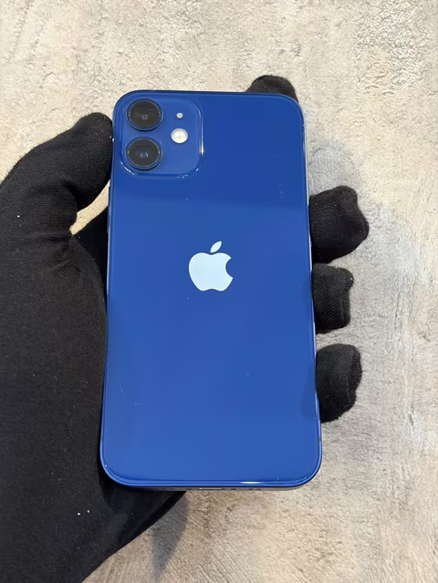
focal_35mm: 52
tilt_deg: +3.4
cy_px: 292
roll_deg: -0.9
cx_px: 219
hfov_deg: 28.0
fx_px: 877
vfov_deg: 36.8
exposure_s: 1/33
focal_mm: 5.96
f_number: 1.6
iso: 125
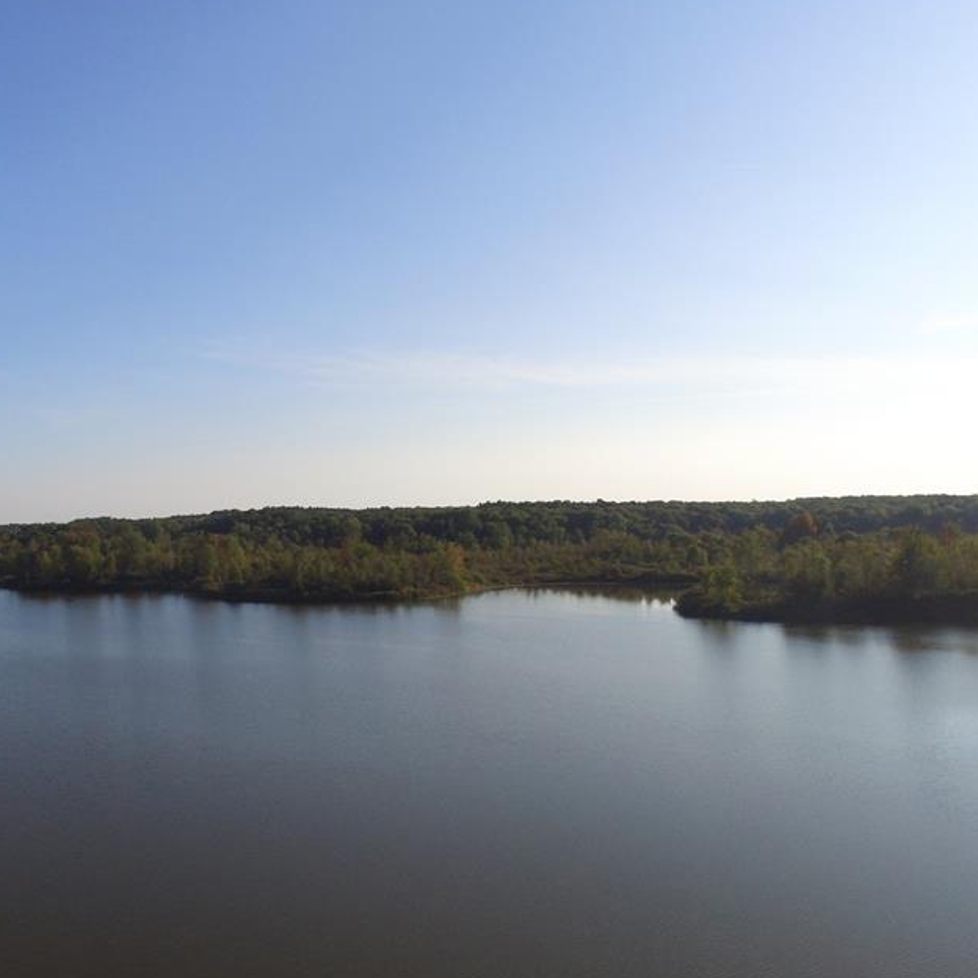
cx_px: 259
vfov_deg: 55.5
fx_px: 927
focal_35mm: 29
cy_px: 534
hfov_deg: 53.4
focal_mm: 3.61
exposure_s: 1/1410
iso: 100
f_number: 2.8
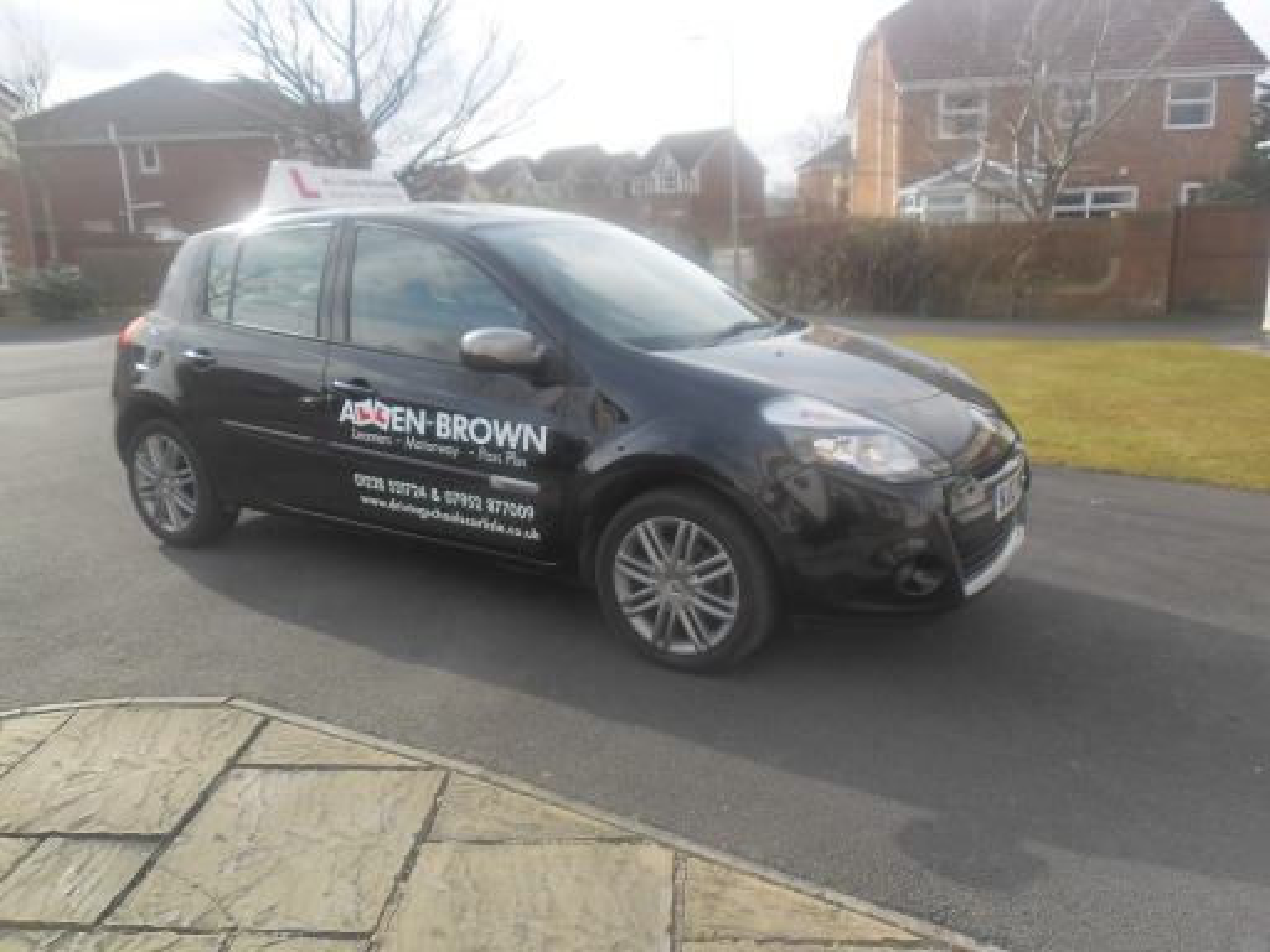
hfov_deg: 65.3
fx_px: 991
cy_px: 476
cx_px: 635
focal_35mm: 27
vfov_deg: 51.4
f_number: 2.9
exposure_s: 1/558
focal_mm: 4.8
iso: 80
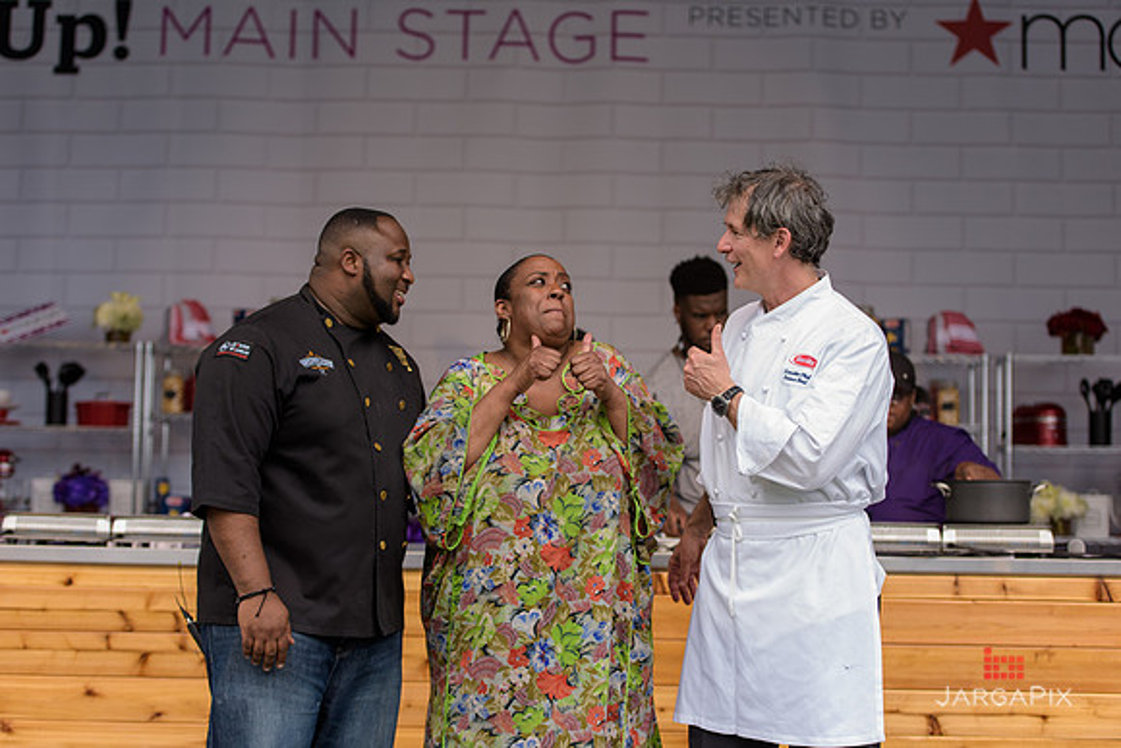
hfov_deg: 28.8
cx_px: 560
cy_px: 374
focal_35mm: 70
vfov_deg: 19.5
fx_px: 2180
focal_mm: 70
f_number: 3.2
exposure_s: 1/800
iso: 250
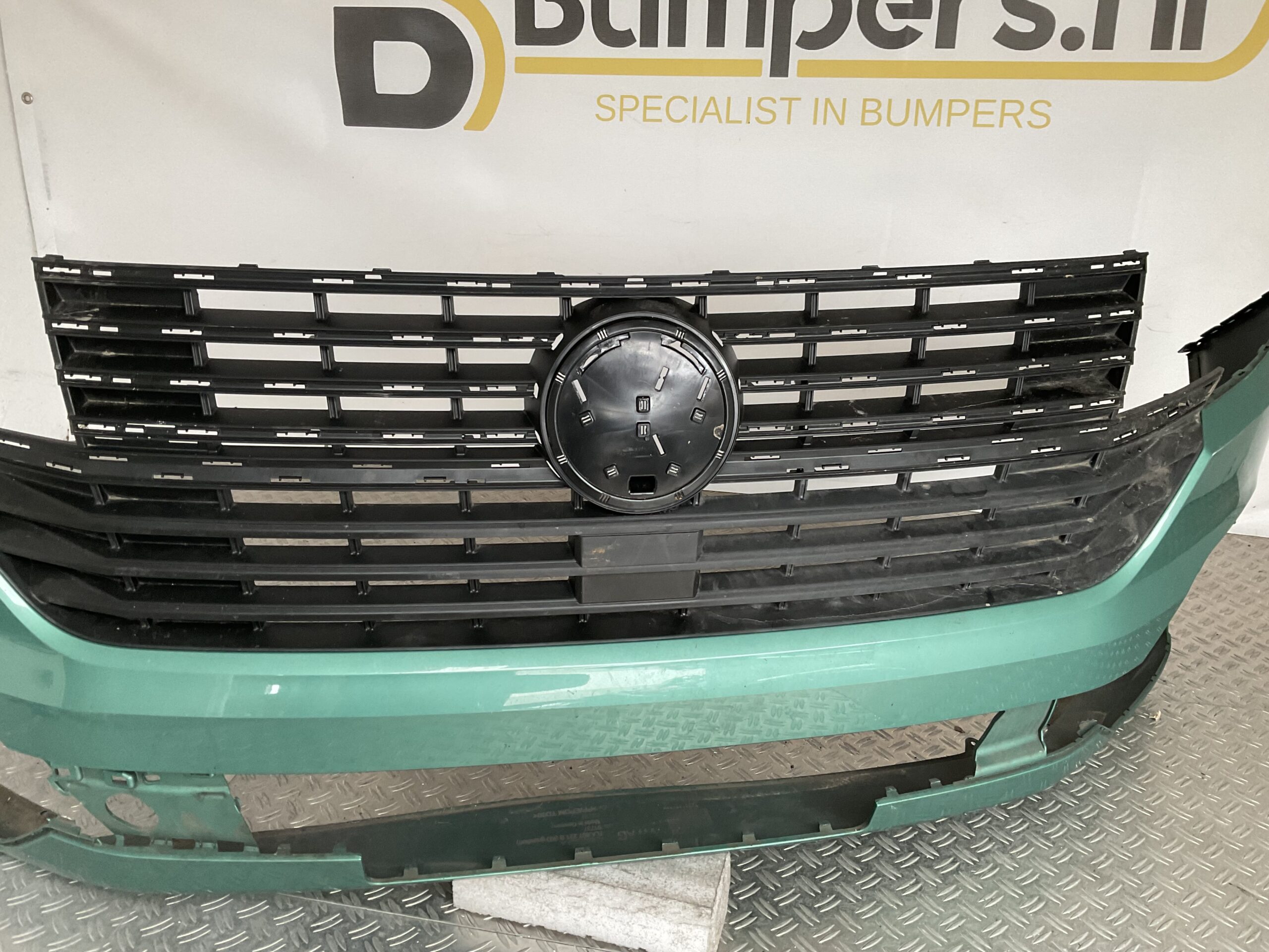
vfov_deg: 48.2
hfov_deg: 61.7
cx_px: 634
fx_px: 1063
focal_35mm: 29
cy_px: 476
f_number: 1.8
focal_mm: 3
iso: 64
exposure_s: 1/50
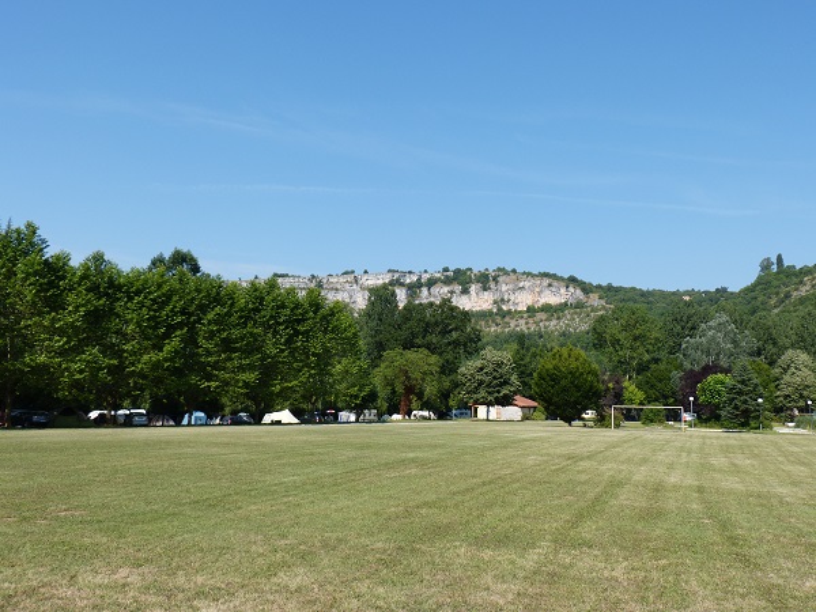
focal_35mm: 30
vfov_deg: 46.8
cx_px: 408
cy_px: 306
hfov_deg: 60.0
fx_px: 707
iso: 100
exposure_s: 1/1000
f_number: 4
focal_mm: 5.2
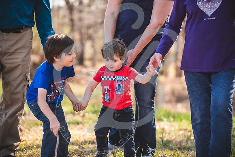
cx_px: 118
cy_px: 78
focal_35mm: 116
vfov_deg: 11.8
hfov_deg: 17.6
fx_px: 757
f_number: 2.8
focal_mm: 116
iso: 100
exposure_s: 1/500
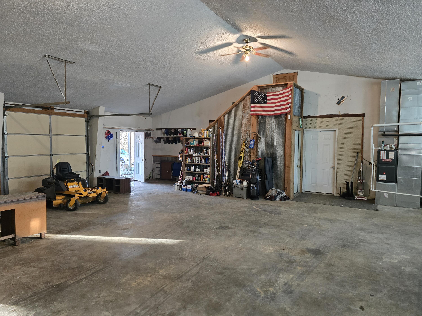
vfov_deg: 58.9
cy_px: 158
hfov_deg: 73.9
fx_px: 280
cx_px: 211
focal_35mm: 23
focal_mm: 6.3
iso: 640
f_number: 1.7
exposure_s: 1/60
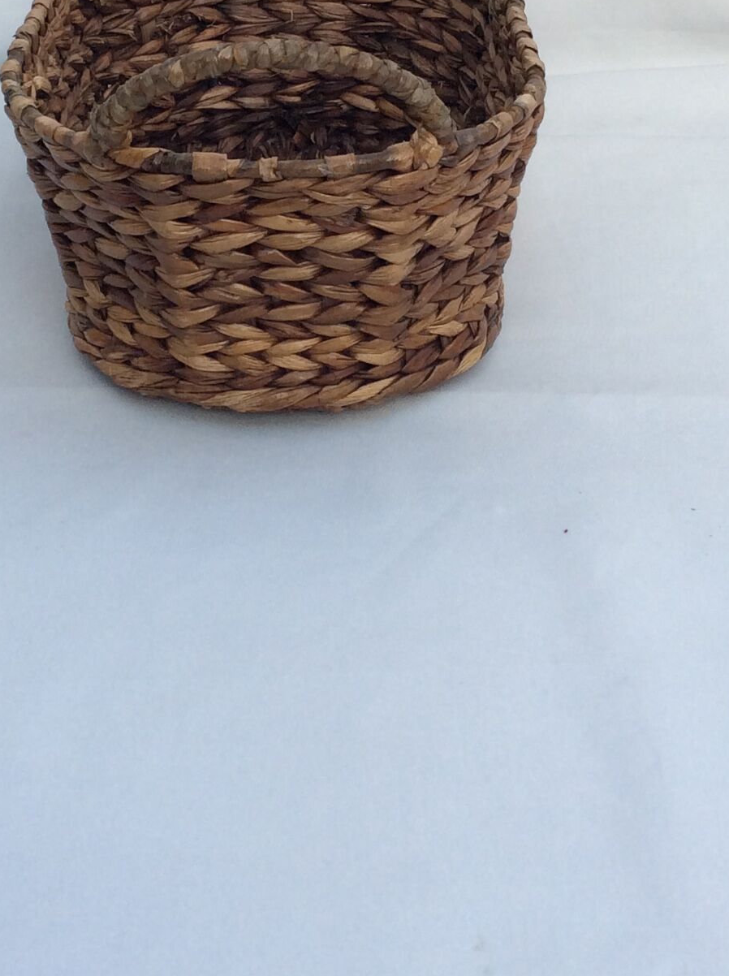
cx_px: 327
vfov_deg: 27.8
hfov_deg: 21.2
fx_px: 1942
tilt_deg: -24.4
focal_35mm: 69
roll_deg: +0.1
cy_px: 236
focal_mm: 3.3
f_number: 2.4
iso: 32
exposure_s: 1/154
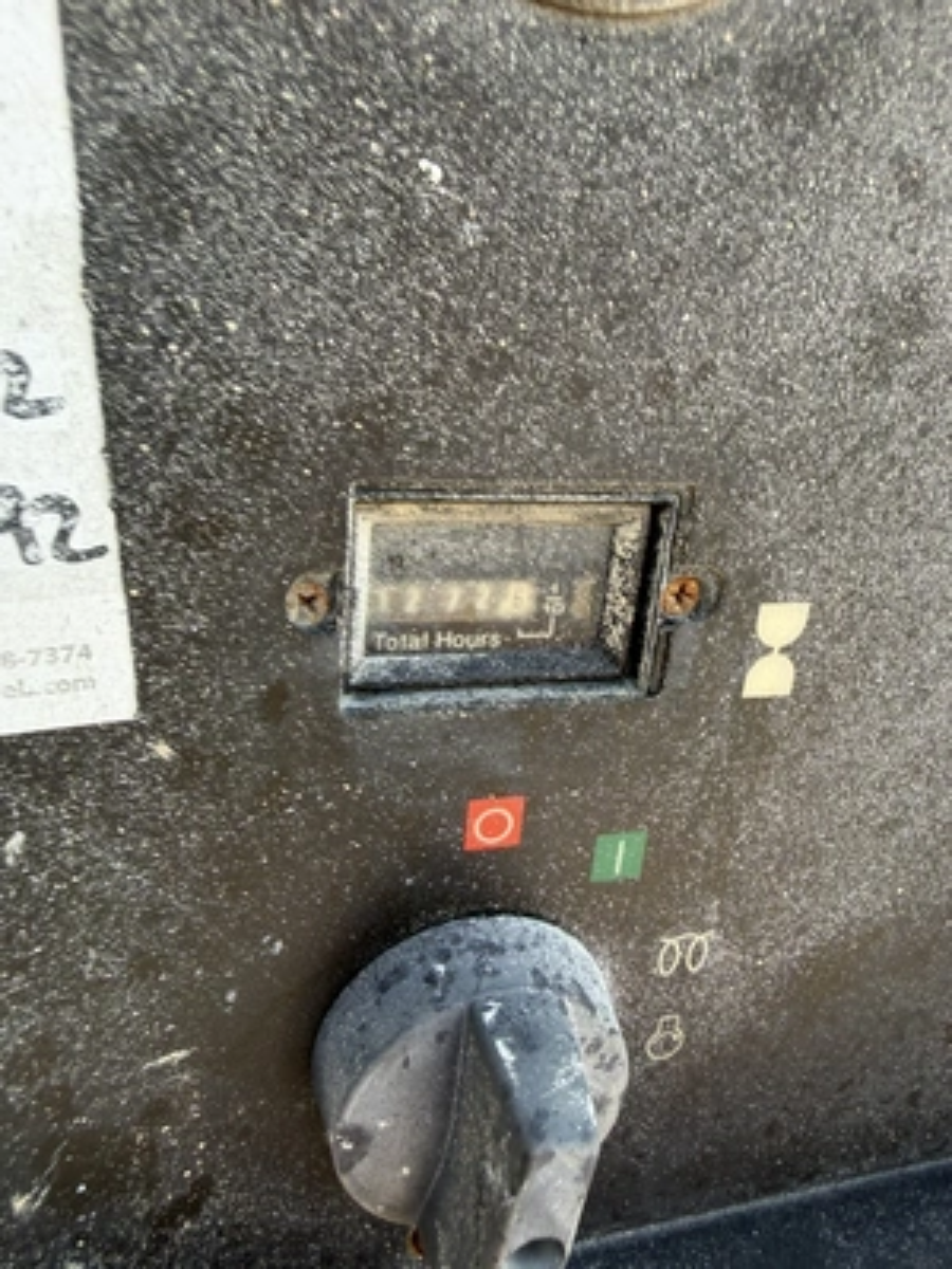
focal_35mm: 24
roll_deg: -5.7
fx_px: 880
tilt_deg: -18.5
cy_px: 634
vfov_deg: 71.6
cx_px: 476
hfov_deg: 56.8
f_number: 2.2
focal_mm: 2.22
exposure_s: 1/132
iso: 40
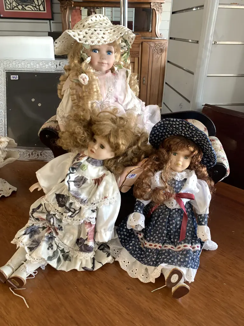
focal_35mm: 26
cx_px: 122
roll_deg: -2.9
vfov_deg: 67.3
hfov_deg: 53.1
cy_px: 163
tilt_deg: -27.0
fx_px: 244
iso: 125
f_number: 1.8
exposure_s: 1/50
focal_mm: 4.25
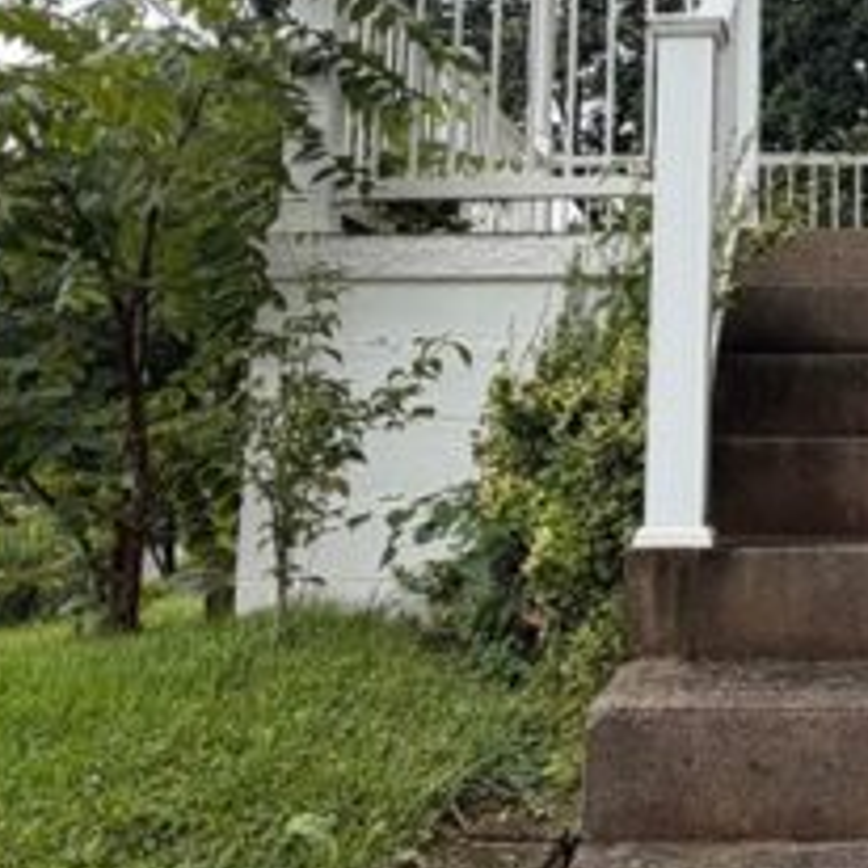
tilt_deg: +8.7
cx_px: 881
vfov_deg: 34.9
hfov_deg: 32.4
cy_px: 274
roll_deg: +0.5
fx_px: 1362
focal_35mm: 48
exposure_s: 1/579
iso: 40
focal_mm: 2.22
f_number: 2.2
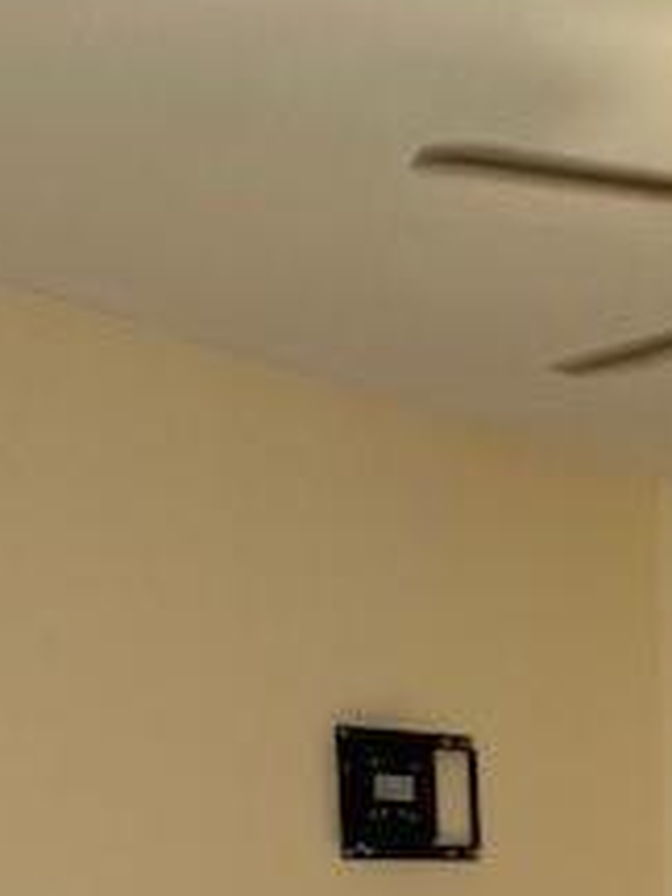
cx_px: 796
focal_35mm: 77
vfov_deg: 21.9
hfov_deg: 18.2
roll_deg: +0.6
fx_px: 1993
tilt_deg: -10.1
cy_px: 1273
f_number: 1.8
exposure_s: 1/120
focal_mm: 4.25
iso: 80
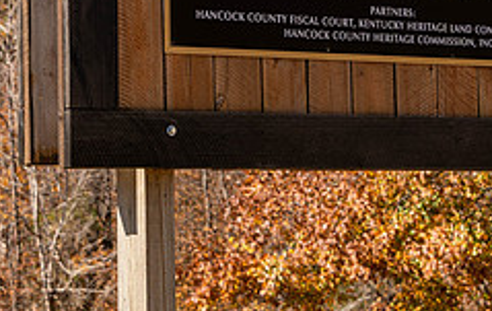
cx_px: 341
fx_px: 2354
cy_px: 11
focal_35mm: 175
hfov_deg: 11.9
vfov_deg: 7.5
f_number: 8
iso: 90
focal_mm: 65
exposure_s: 1/160
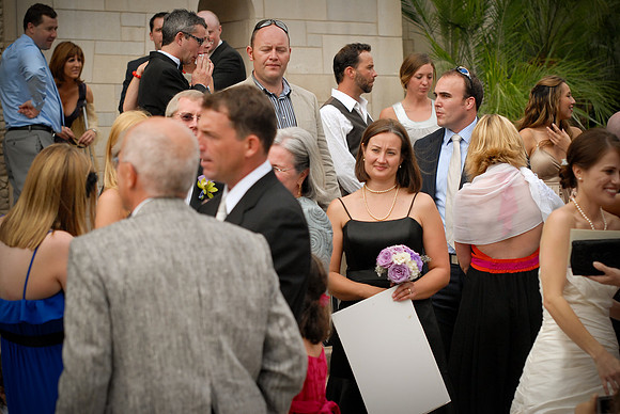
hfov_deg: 19.4
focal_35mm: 105
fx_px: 1810
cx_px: 310
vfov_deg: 13.1
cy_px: 207
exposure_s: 1/2000
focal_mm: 70
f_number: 3.5
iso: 400
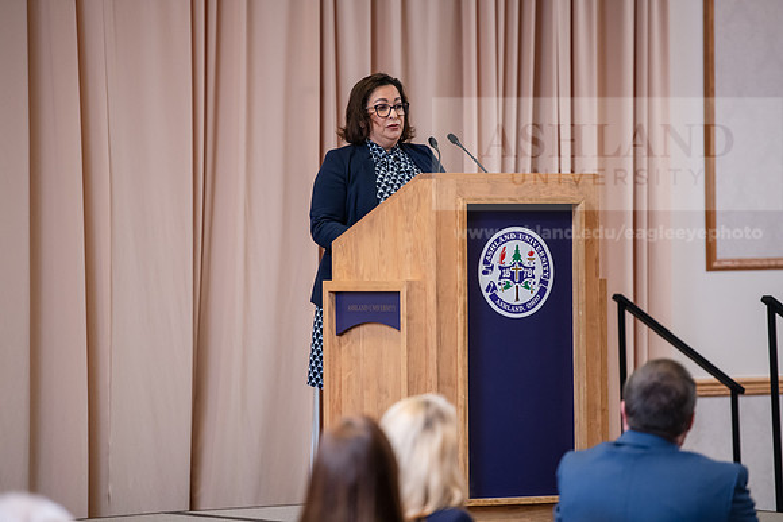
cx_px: 392
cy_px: 261
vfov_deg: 7.4
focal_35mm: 185
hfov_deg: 11.1
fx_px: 4025
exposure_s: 1/160
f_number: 3.2
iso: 1600
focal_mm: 185
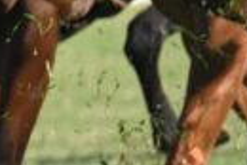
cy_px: -98
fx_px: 17865
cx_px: -534
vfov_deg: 0.5
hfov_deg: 0.8
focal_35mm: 2601
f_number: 5.6
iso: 500
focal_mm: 330
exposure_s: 1/1600
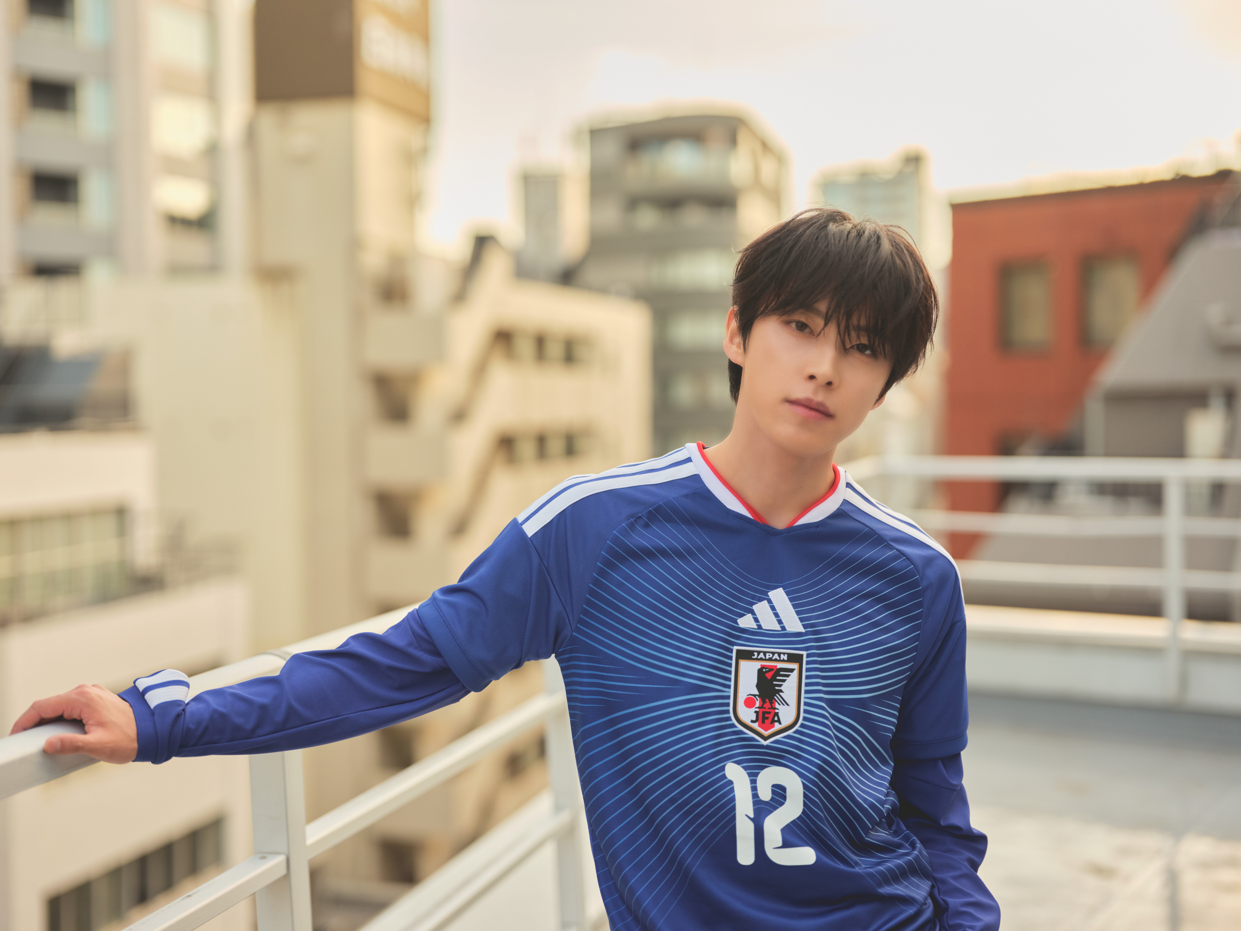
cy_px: 466
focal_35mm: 44
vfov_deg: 32.9
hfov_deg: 42.9
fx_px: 1577
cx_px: 620
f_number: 2
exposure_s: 1/2500
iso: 800
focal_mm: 55
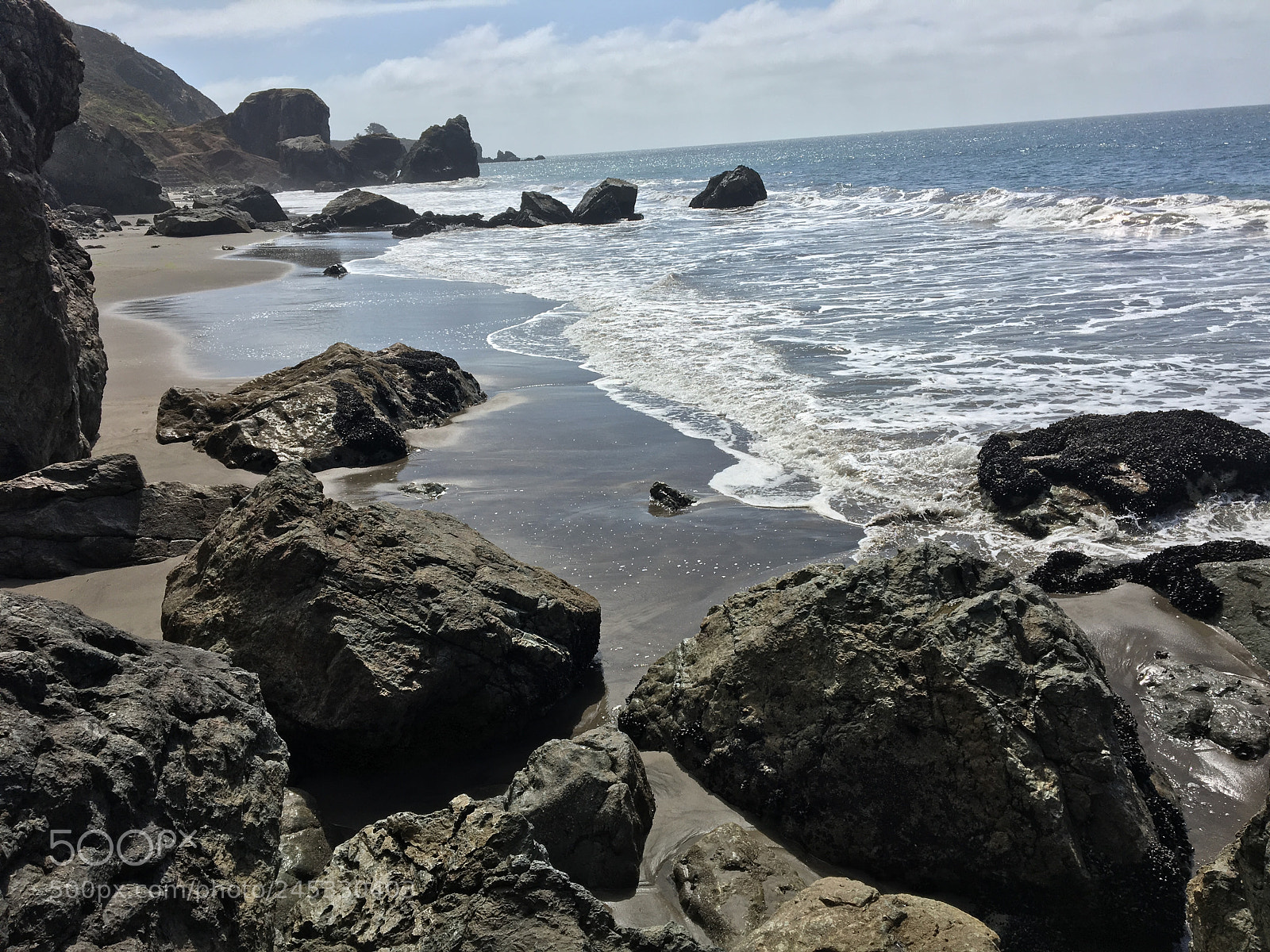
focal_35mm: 29
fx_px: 1064
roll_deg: +3.0
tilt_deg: -17.1
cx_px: 635
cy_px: 476
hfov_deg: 61.7
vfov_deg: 48.2
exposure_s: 1/3497
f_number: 2.2
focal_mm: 4.15
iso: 25
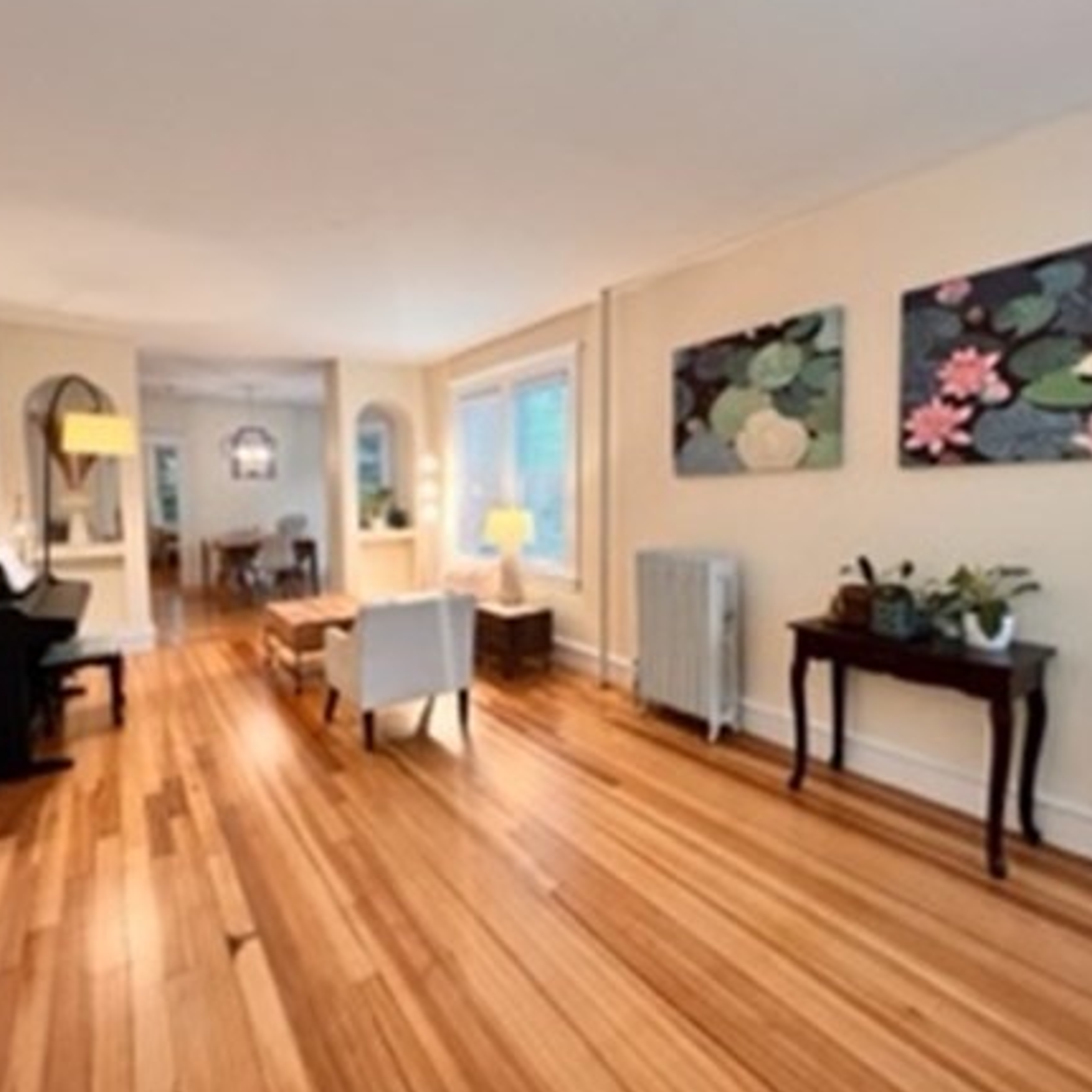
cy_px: 537
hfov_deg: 87.4
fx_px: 571
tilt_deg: -5.1
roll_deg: +0.9
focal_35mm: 16
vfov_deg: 87.4
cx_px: 524
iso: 125
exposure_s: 1/120
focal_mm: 1.57
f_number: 1.8
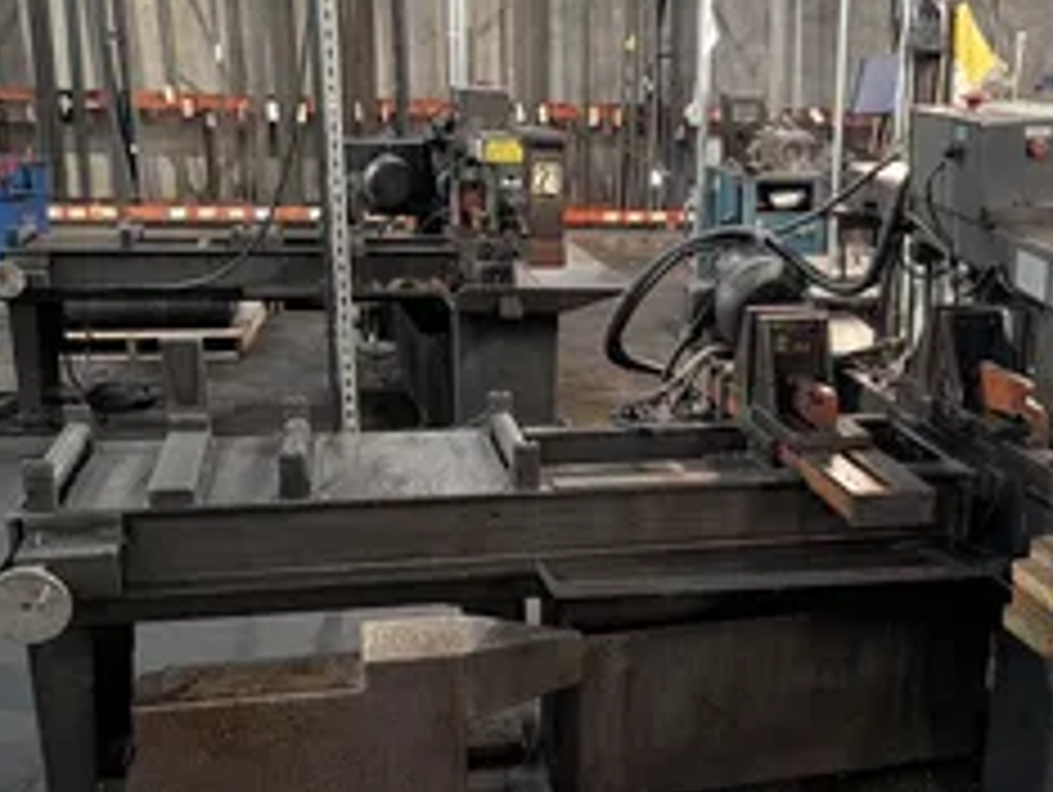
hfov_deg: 45.2
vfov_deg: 34.7
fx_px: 1248
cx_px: 684
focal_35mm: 41
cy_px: 560
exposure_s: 1/120
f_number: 1.68
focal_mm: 6.9
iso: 1590
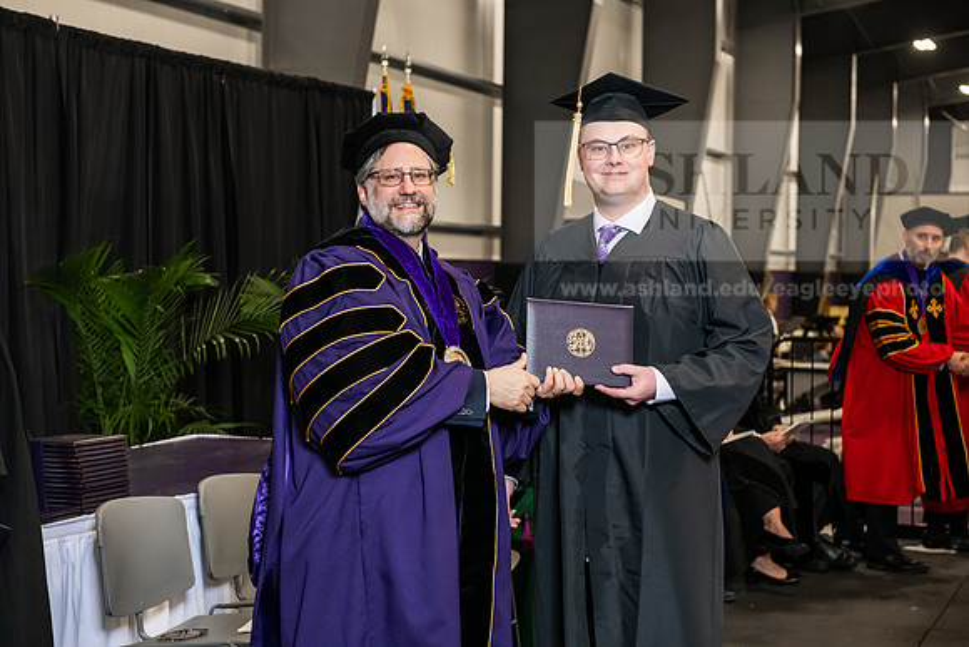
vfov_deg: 20.6
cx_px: 484
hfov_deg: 30.5
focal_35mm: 66
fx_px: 1777
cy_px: 324
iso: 2500
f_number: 5
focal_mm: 66
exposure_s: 1/200
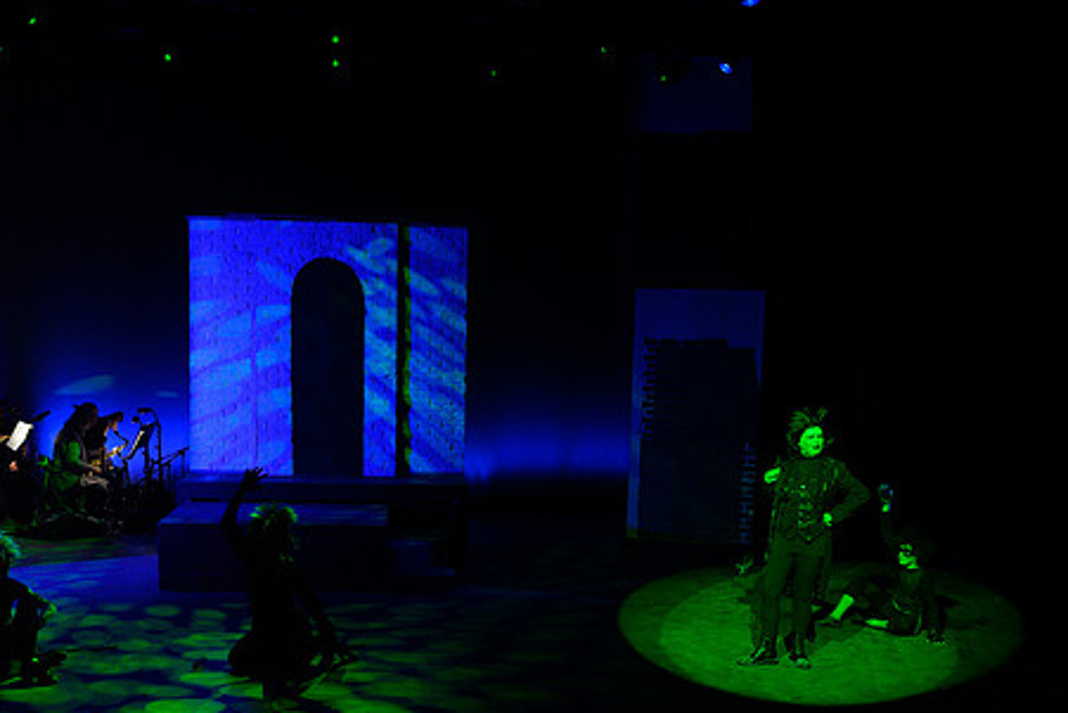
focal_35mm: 37
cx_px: 507
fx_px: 1098
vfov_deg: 35.5
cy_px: 500
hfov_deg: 51.9
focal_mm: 24
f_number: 5
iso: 800
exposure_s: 1/125
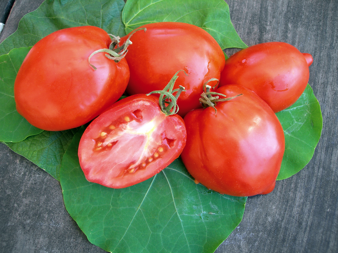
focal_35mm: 38
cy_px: 126
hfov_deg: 49.0
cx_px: 169
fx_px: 371
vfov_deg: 37.7
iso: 50
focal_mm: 7.8
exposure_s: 1/64.8
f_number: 2.8
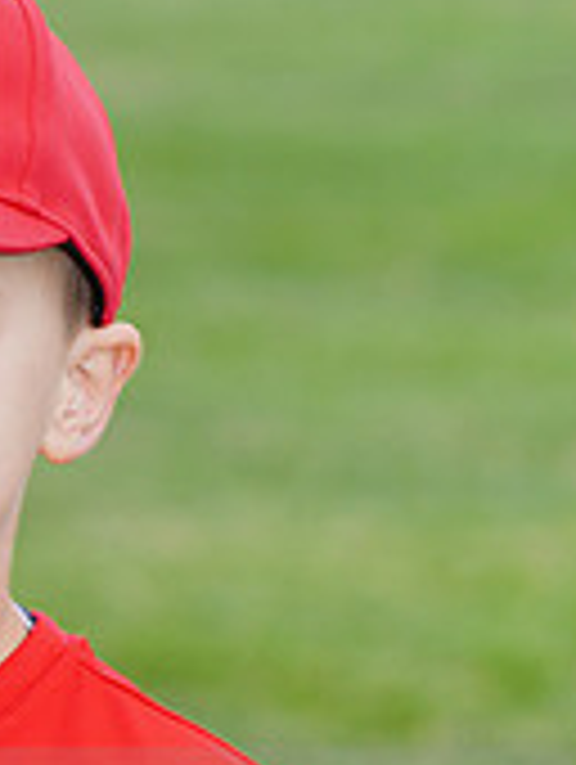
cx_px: -70
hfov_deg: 2.3
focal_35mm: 656
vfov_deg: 3.0
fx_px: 14518
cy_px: 810
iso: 200
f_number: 9
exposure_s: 1/250
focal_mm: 200
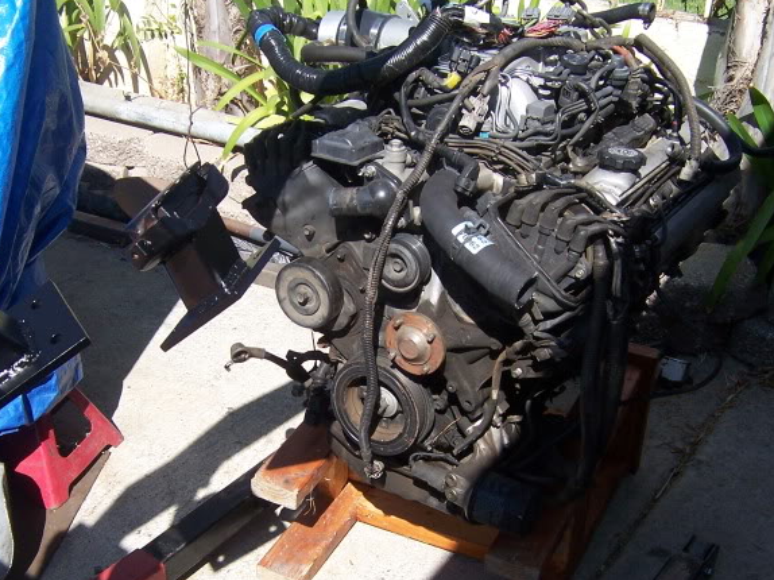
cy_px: 353
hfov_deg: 41.2
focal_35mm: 46
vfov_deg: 31.4
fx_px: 1028
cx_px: 348
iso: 80
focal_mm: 5.5
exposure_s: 1/500
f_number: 3.4
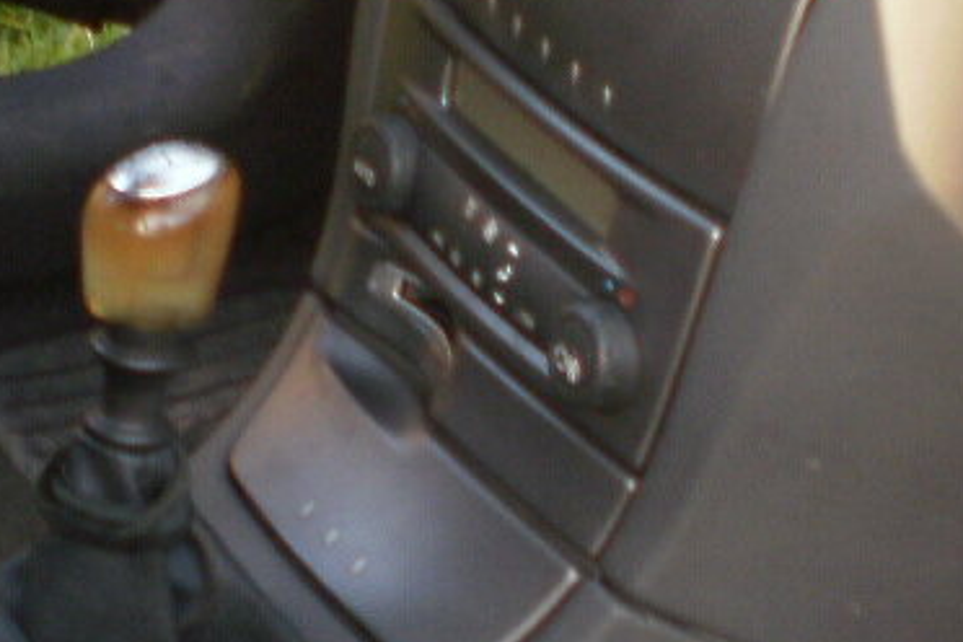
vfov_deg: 8.5
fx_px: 4306
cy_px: 251
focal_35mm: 161
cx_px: 230
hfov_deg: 12.7
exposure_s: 1/30
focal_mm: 6.3
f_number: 3.1
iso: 100
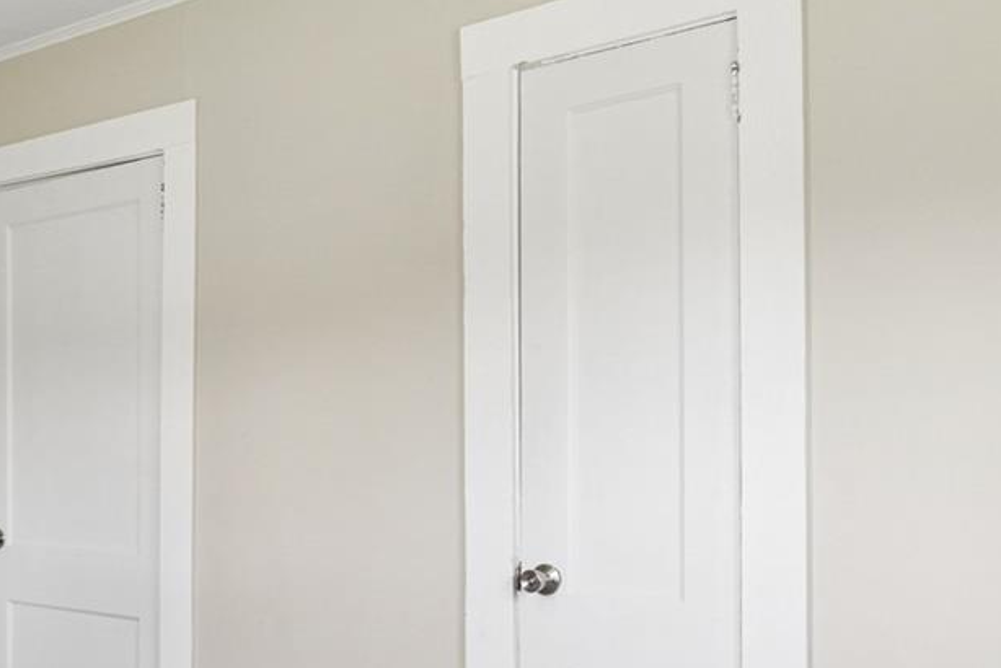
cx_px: -7
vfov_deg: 26.8
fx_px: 1391
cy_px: 459
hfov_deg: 35.7
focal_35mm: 50
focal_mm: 10
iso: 200
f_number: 7.1
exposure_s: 1/30
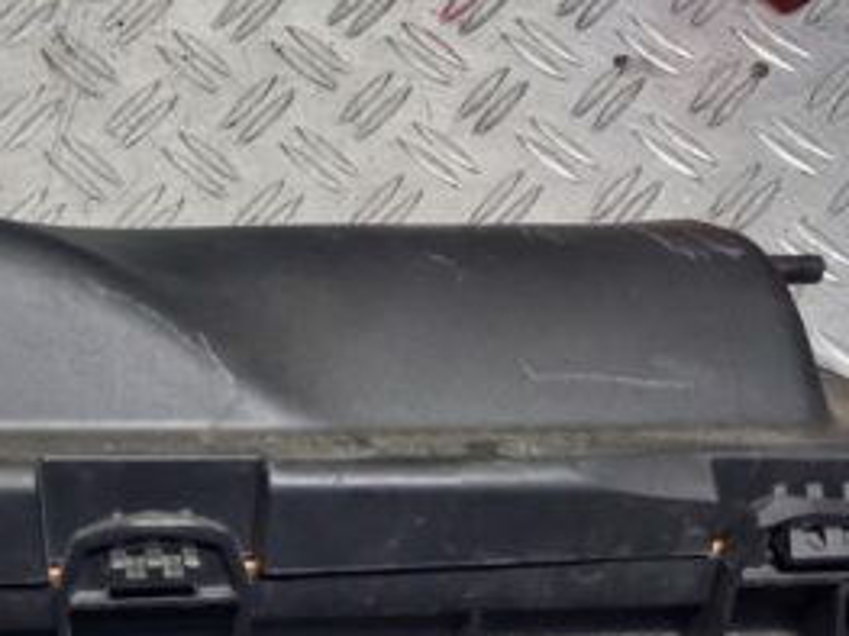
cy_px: 723
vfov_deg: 23.8
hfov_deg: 32.4
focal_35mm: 57
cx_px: 113
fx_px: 1397
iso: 100
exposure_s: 1/50
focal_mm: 5.23
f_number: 1.8
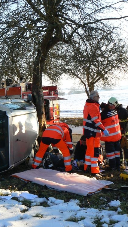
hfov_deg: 21.7
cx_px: -4
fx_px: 320
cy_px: 112
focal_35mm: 53
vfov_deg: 39.2
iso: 80
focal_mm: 6
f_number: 5.6
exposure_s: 1/125
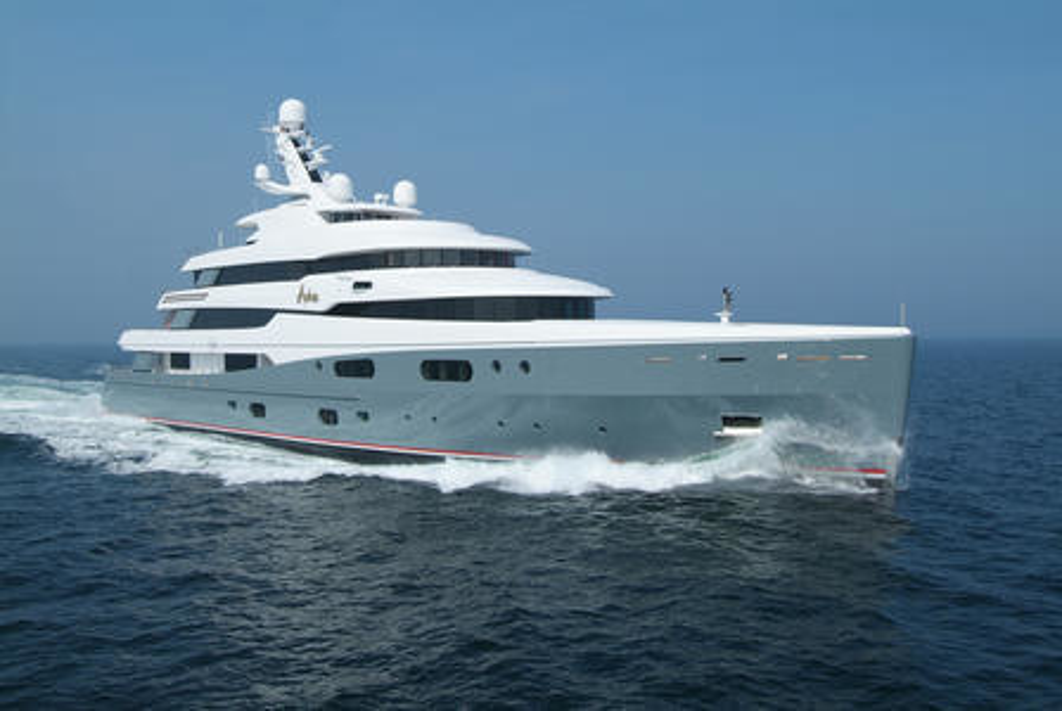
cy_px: 356
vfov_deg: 40.1
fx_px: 975
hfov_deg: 57.2
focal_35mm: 33
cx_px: 531
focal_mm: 22
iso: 100
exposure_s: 1/350
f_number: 8
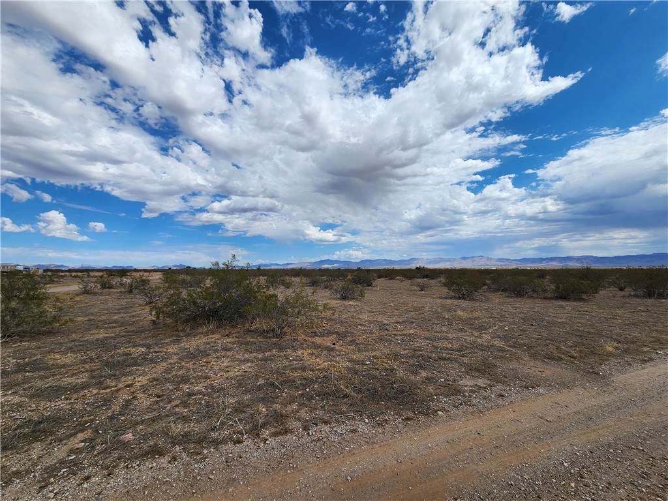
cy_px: 250
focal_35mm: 13
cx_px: 334
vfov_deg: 89.9
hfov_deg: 106.2
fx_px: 251
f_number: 2.2
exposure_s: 1/3399
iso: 50
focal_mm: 2.2
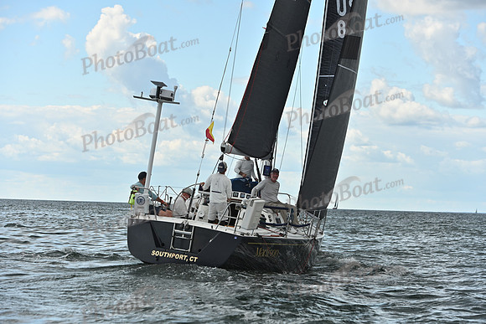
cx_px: 243
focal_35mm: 112
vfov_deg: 12.2
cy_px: 162
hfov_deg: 18.3
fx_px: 1512
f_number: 5
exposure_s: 1/640
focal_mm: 112
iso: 250
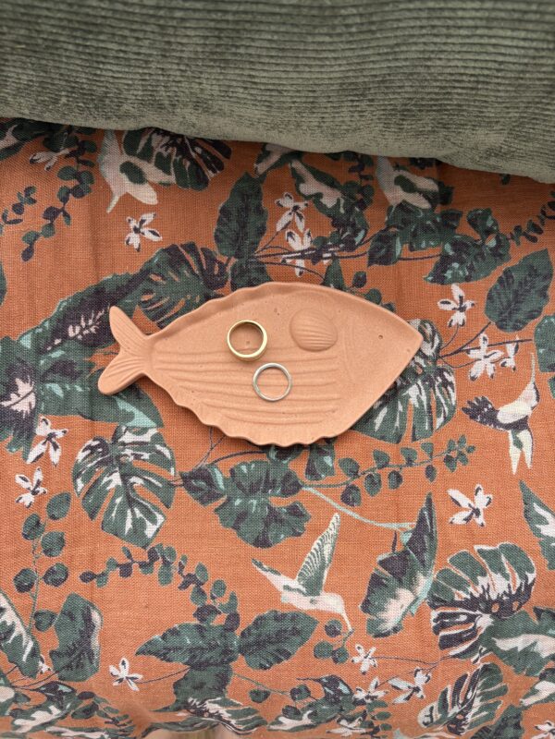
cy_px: 370
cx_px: 278
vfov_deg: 67.3
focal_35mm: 26
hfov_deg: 53.1
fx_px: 556
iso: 125
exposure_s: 1/67
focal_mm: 5.96
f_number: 1.6
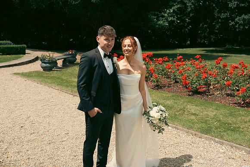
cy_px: 84
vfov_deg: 31.9
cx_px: 125
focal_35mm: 42
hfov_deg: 46.4
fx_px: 292
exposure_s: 1/1250
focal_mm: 42
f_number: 3.5
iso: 125
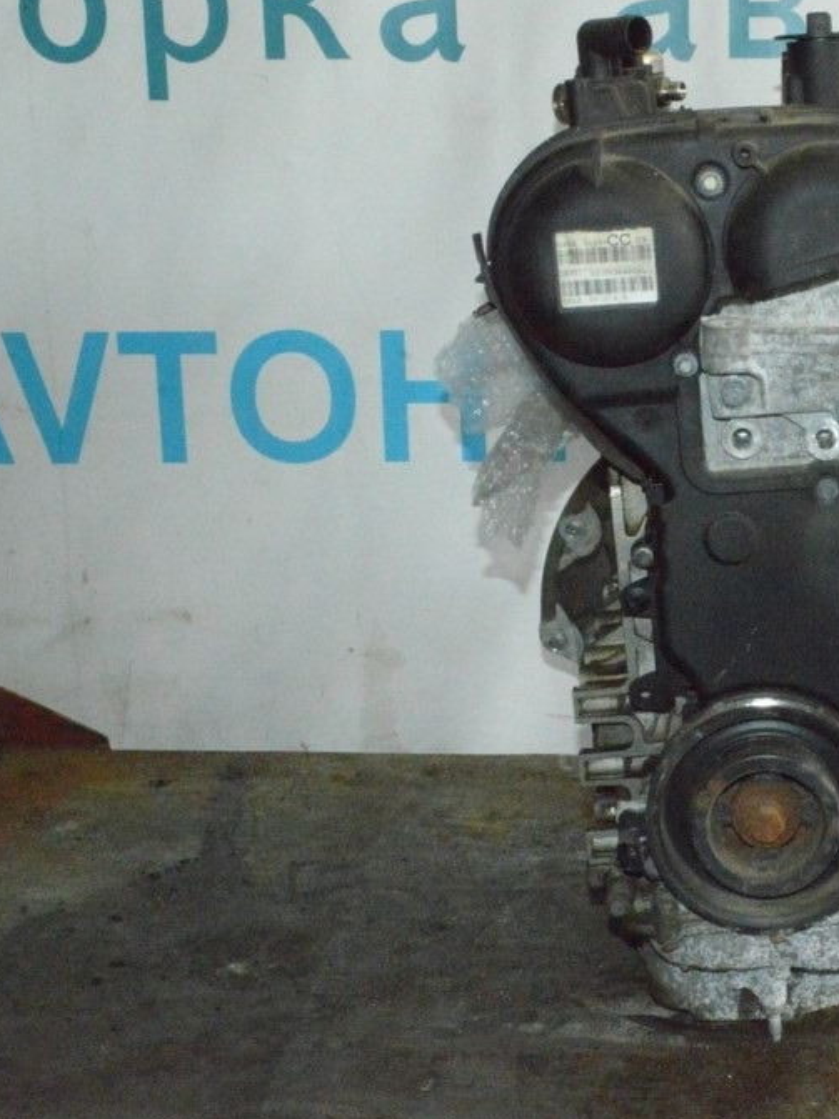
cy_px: 561
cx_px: 791
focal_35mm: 66
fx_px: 2134
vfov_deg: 29.4
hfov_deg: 21.6
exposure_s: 1/40
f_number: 29
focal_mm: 30
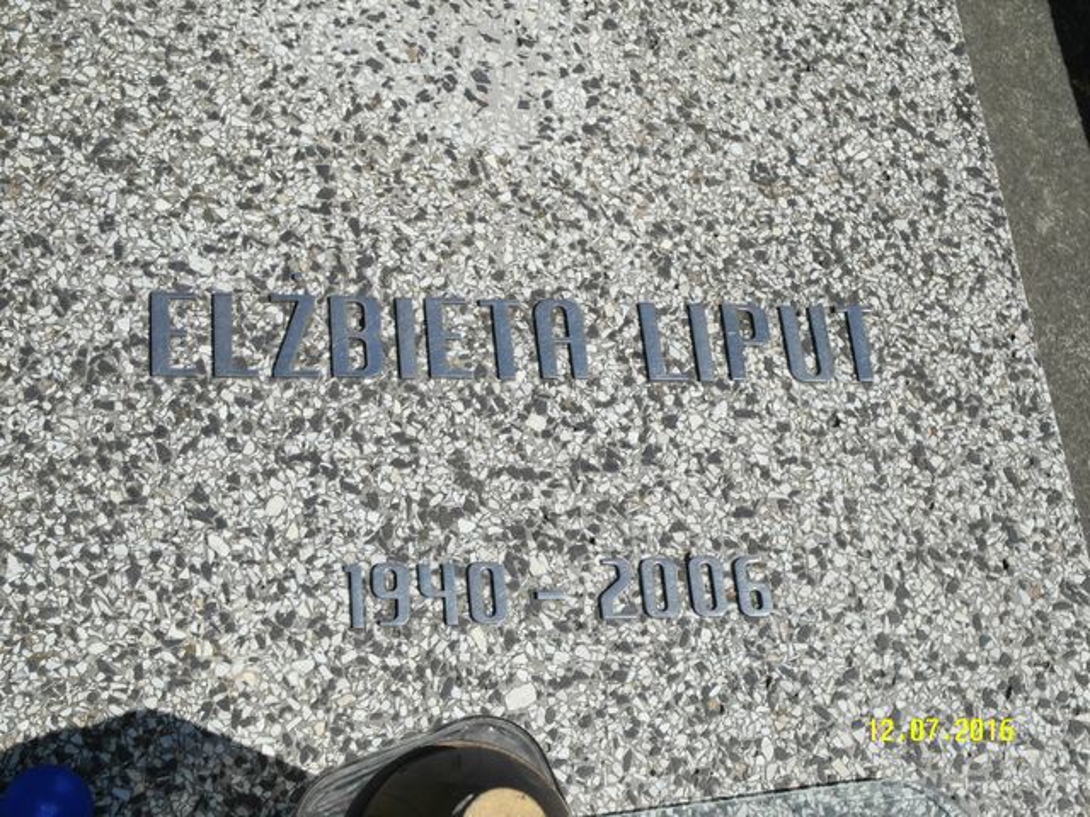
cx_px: 545
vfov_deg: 29.7
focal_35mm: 49
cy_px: 408
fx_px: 1543
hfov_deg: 38.9
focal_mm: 10.6
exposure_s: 1/1500
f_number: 4
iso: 80
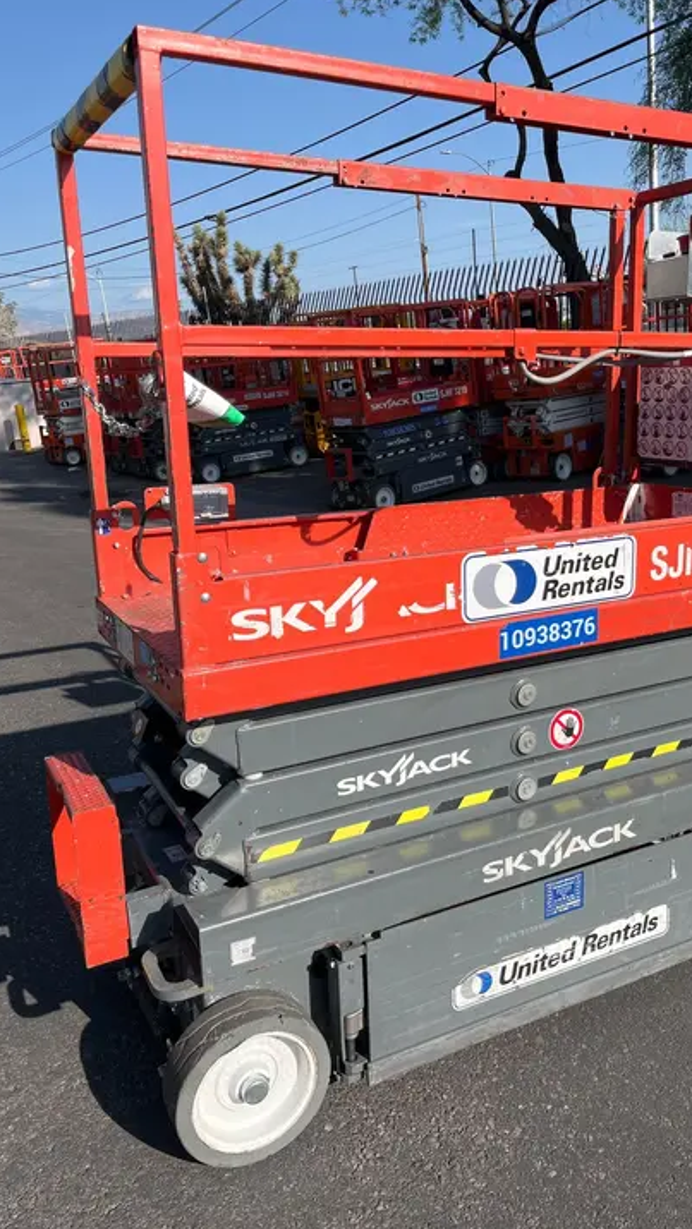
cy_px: 605
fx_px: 946
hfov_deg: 39.9
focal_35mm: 29
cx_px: 440
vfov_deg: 66.1
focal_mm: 5.1
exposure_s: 1/3521
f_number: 1.6
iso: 50
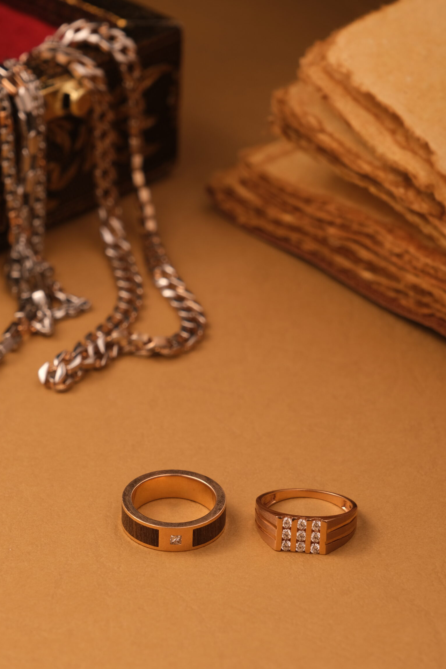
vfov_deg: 15.4
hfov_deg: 10.3
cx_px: 207
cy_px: 348
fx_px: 2471
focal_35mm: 133
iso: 160
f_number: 6.4
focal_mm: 80
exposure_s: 1/160
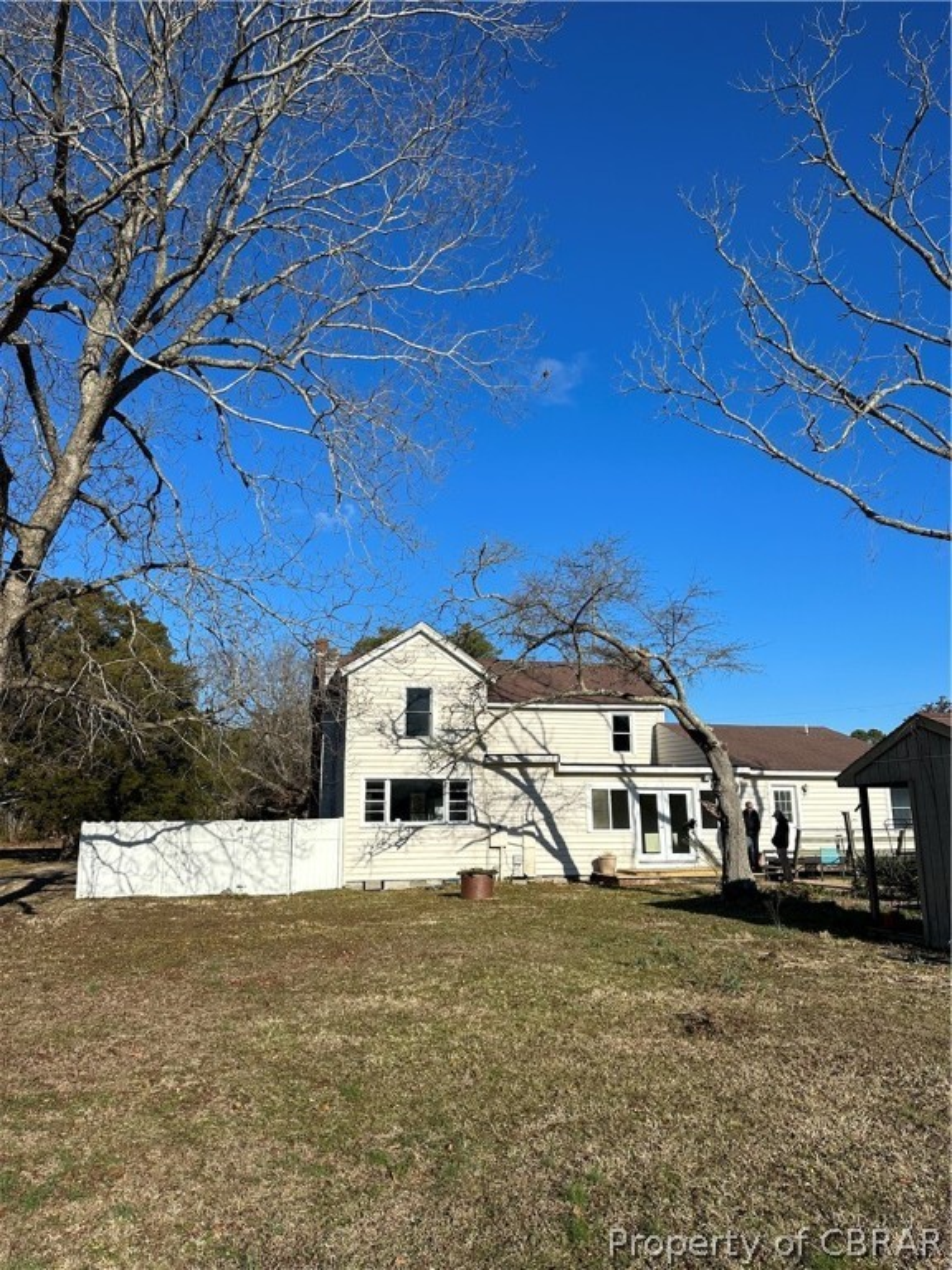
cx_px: 476
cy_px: 635
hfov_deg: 56.8
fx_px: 880
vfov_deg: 71.6
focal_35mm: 24
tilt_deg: +12.1
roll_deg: +1.5
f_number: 1.78
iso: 80
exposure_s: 1/7042
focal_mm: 6.86
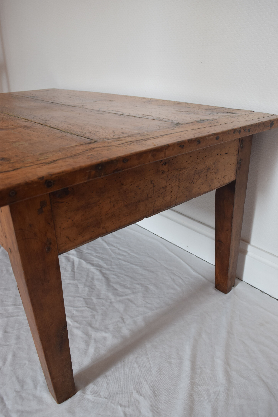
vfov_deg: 67.4
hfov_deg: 48.0
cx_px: 139
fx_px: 313
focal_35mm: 27
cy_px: 208
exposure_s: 1/40
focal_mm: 18
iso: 400
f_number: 5.6
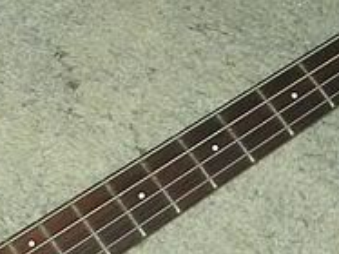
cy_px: 366
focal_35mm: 163
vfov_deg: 8.9
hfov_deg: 12.0
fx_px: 1595
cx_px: 4
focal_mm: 6.3
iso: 50
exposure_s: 1/60.1
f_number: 3.2
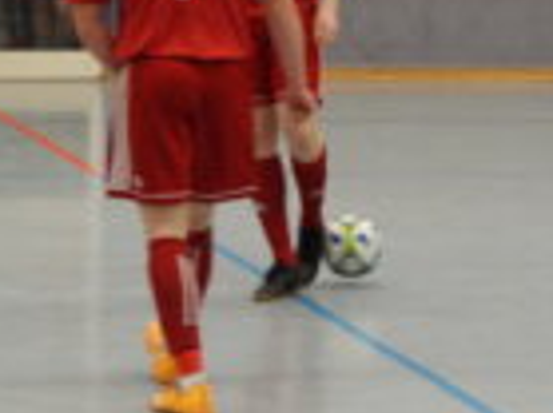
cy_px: -40
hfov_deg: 9.4
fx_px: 3374
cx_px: 207
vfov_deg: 7.0
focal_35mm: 211
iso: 1000
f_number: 5
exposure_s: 1/80
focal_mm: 51
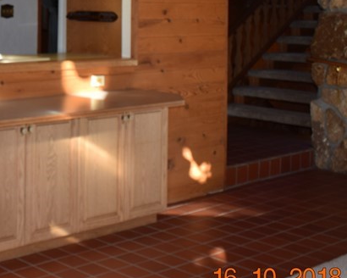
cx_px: -29
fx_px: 688
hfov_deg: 26.2
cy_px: 17
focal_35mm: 67
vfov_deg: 22.2
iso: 160
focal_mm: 18
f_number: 5.6
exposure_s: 1/125
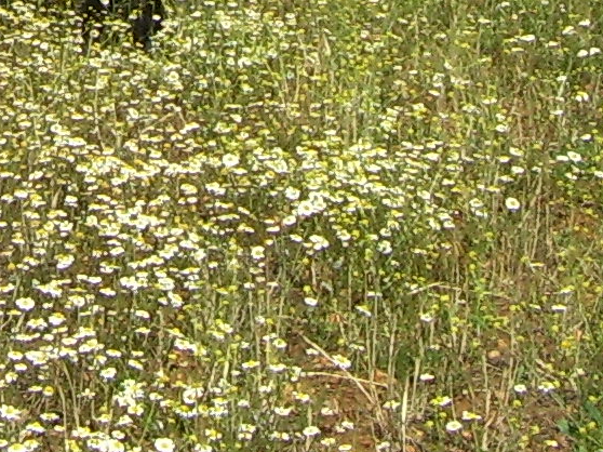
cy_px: -470
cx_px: 4
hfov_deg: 12.4
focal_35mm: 157
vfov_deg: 8.9
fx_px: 2734
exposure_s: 1/750
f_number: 4.8
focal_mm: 5.6
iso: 80
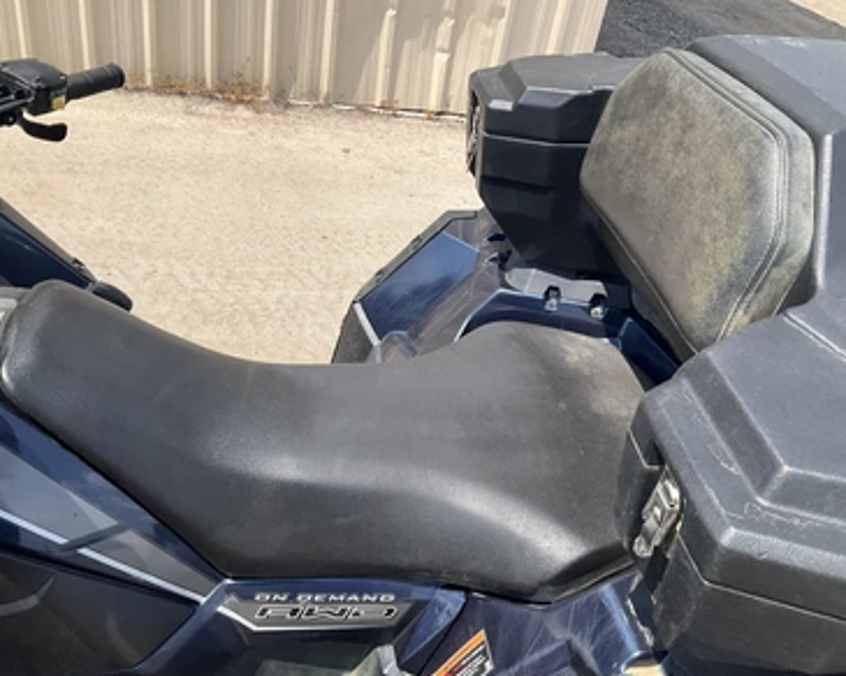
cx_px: 385
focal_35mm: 31
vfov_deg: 47.1
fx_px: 776
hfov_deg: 57.1
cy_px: 345
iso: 25
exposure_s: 1/1490
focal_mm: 3
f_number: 1.8
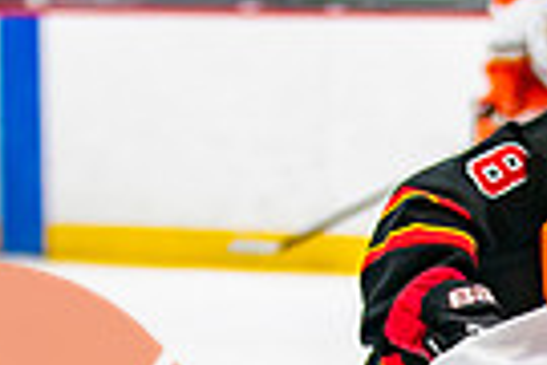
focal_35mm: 468
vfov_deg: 2.9
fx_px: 7110
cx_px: 645
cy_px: 501
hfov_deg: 4.4
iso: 1250
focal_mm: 95
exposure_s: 1/640
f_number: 2.8
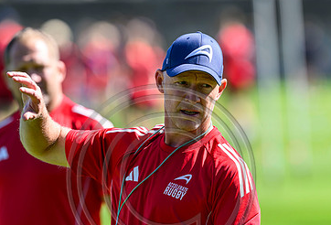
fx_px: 6169
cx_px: 166
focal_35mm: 667
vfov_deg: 2.1
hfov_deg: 3.1
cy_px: 172
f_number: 4.5
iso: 500
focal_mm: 400
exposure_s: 1/2000
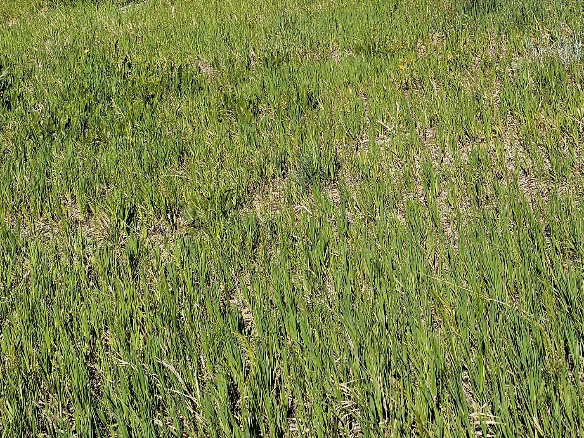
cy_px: -118
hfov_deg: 29.6
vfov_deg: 20.8
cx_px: 398
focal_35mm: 65
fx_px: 1097
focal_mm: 6.3
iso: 10
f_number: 1.7
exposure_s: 1/1550
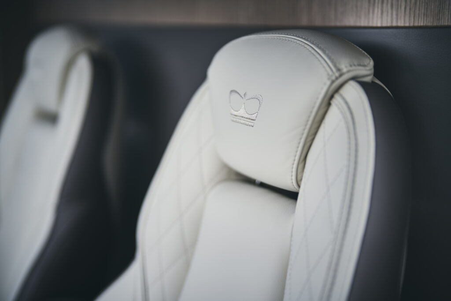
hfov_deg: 39.6
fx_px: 626
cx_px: 226
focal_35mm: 50
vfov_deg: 27.0
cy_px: 150
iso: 100
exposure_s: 1/800
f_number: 1.2
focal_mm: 50
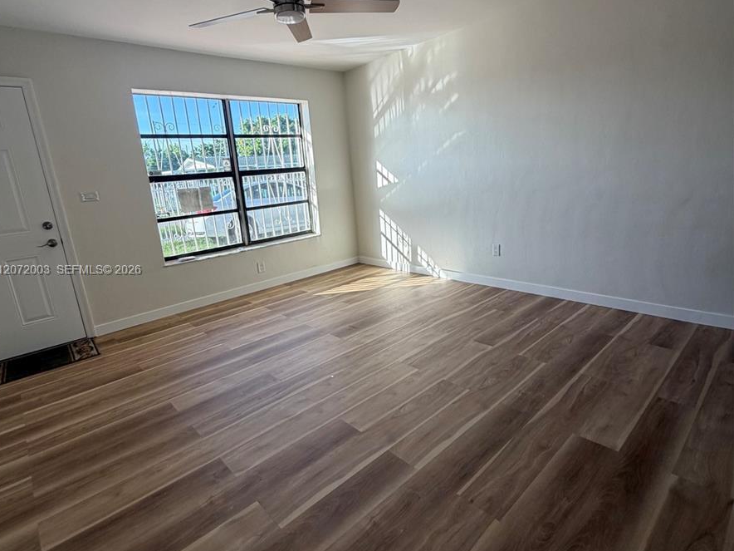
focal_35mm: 19
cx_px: 361
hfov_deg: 84.7
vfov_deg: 68.7
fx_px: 403
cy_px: 271
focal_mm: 2.22
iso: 50
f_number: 2.2
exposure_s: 1/176
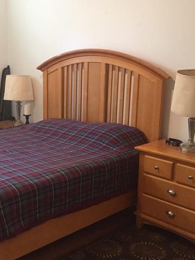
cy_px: 134
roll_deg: -2.4
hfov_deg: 30.1
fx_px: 361
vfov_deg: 39.7
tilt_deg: -12.4
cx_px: 66
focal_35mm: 48
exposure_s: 1/30
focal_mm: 4.15
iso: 250
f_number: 2.2
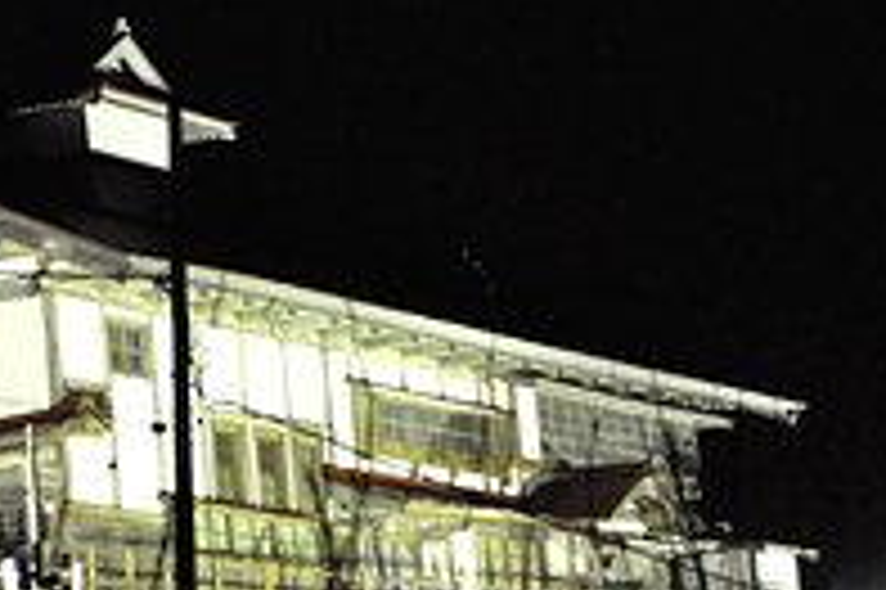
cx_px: 265
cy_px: 243
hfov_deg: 9.6
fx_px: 5270
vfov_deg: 6.4
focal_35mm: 214
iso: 3200
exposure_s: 1/15
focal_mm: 55
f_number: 5.6
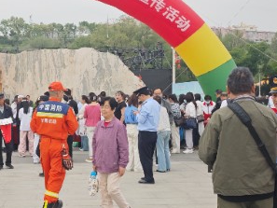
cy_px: 112
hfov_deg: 30.1
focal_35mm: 62
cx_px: 37
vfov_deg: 23.7
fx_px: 496
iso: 50
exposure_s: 1/1073
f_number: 2
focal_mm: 6.68
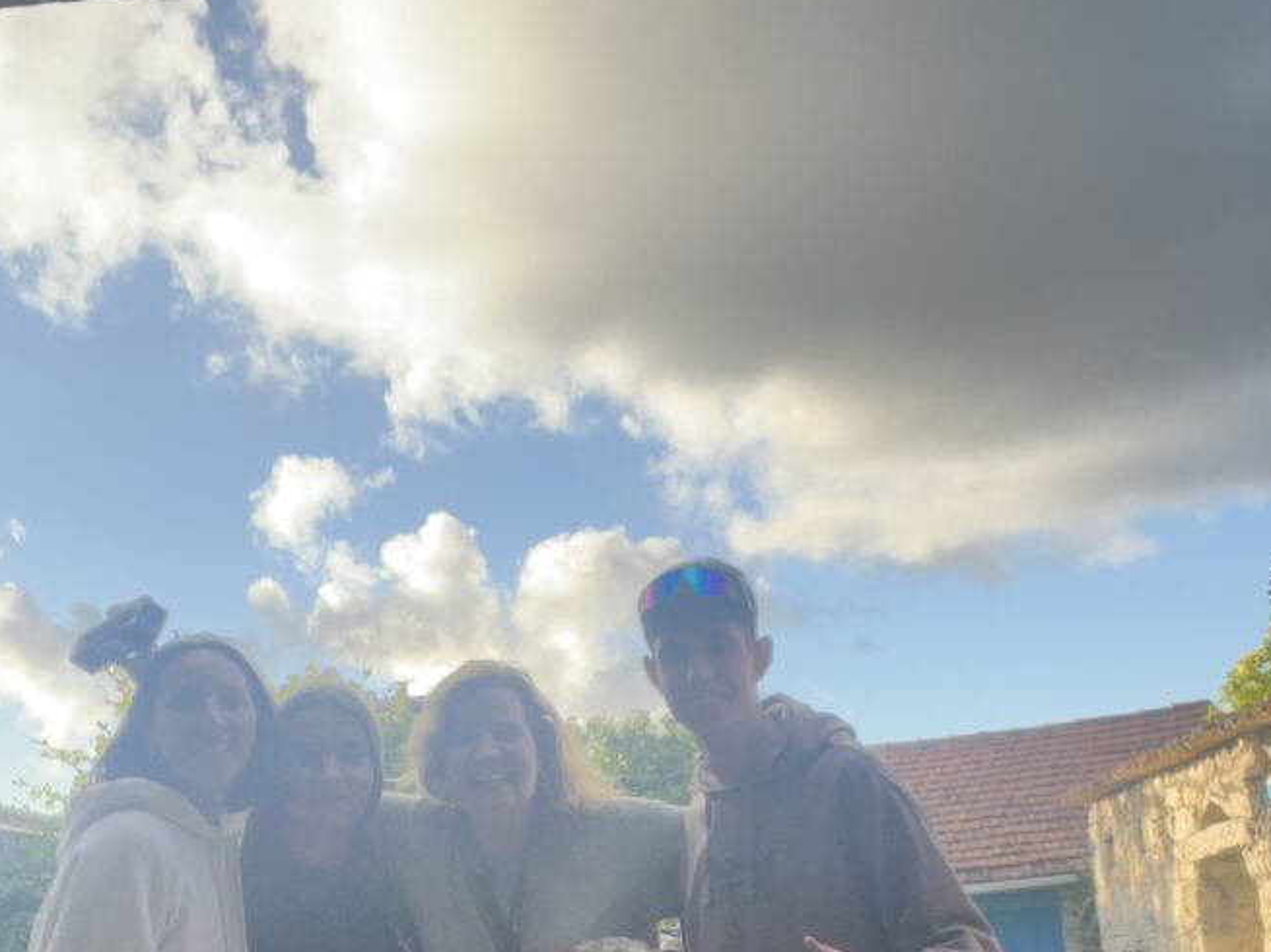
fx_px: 1725
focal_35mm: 47
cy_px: 861
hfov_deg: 40.4
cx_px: 678
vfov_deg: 29.6
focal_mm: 2.71
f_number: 2.2
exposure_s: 1/363
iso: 32
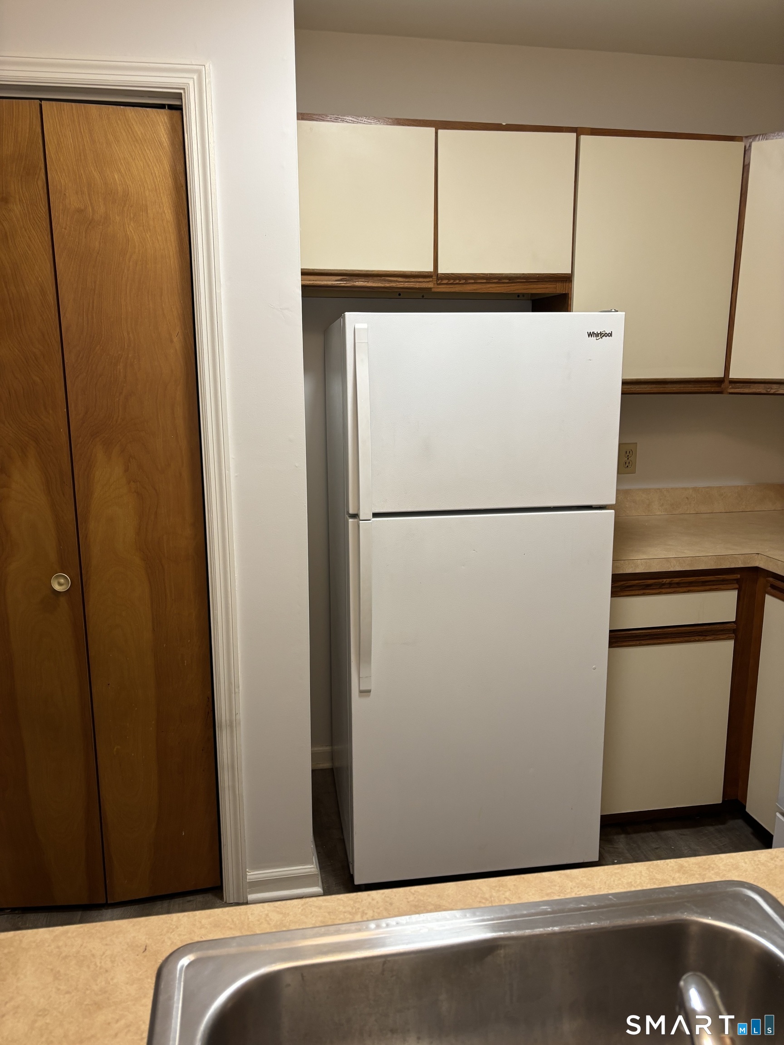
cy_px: 522
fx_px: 785
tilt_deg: -12.5
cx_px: 392
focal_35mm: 26
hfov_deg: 53.1
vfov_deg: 67.3
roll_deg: -1.2
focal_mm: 5.96
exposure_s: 1/60
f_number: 1.6
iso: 100
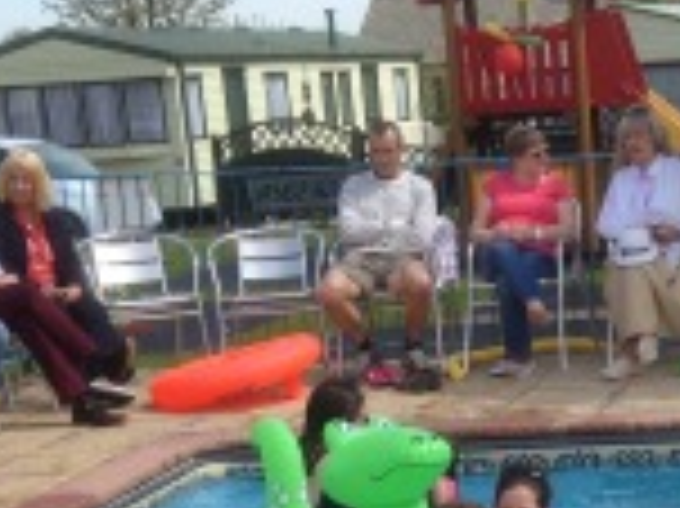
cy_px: 638
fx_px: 2198
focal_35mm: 112
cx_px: 730
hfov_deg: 17.1
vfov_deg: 12.8
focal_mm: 4.13
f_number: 2.4
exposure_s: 1/1232
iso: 50
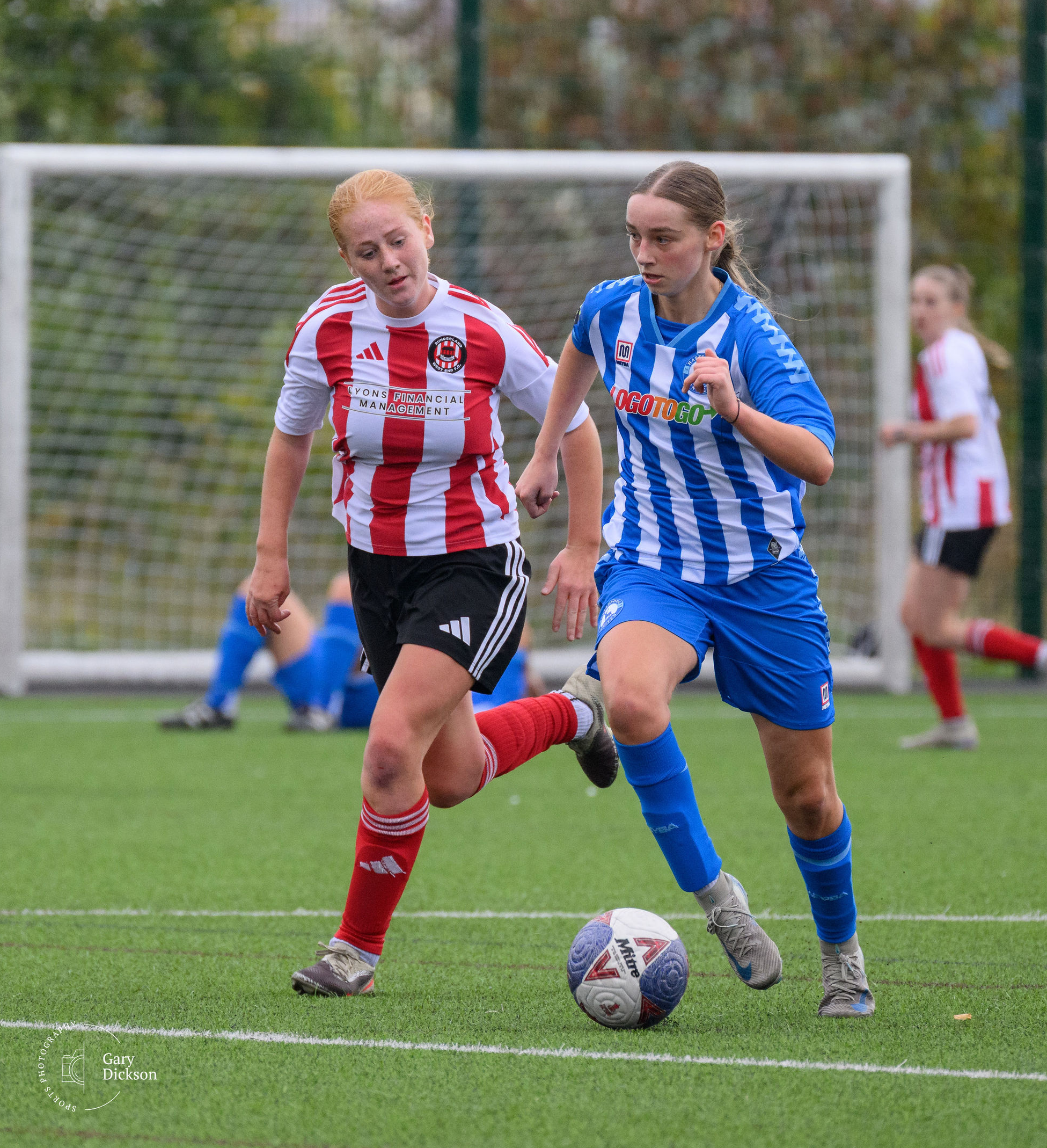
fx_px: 22507
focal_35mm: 627
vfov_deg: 2.9
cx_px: 503
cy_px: 565
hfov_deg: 2.7
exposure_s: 1/1250
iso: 1800
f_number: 5.3
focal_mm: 320
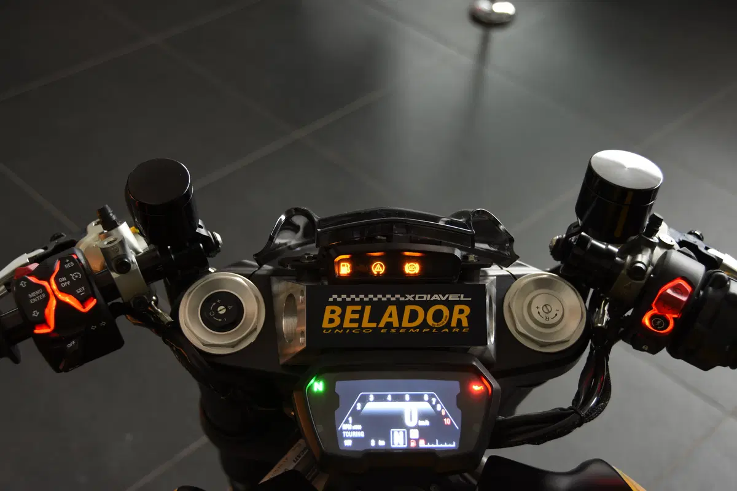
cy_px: 246
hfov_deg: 38.9
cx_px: 368
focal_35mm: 51
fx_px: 1044
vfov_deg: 26.5
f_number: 4.2
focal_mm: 34
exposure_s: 1/2.5
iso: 200
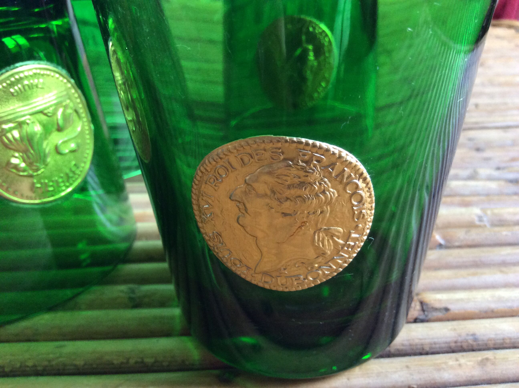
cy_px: 194
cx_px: 260
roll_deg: +0.8
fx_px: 479
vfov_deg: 44.1
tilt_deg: -29.2
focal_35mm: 32
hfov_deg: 56.9
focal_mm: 3.3
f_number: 2.4
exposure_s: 1/25
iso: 160
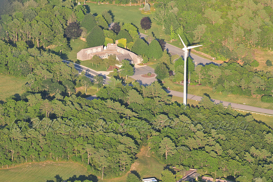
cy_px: 91
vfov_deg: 4.9
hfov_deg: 7.4
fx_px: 2101
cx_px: 136
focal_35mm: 278
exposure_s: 1/250
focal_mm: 185
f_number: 8
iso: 200
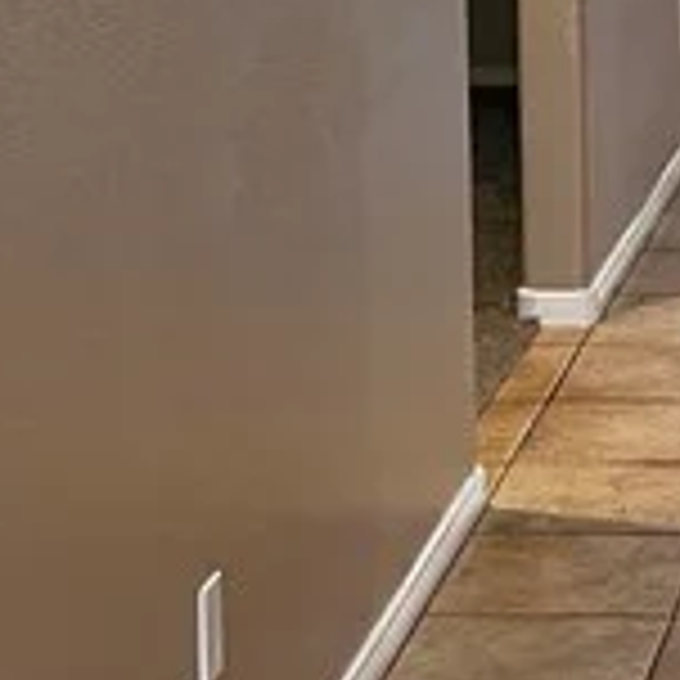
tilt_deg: -11.4
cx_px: 1148
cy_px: 18
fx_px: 3467
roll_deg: -1.0
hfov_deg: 10.6
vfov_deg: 11.1
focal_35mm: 156
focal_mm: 5.7
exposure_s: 1/60
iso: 80
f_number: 1.5
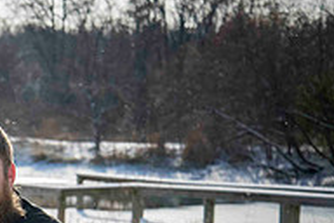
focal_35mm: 196
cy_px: 328
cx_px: -157
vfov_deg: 6.9
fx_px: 1818
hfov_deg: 10.2
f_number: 7.1
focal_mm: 65
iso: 800
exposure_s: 1/2500
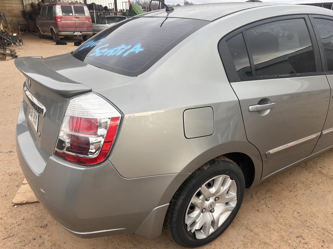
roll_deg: +0.6
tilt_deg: -23.3
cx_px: 170
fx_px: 260
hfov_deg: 65.3
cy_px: 127
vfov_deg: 51.3
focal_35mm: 27
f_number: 1.5
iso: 50
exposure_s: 1/666
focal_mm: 5.7
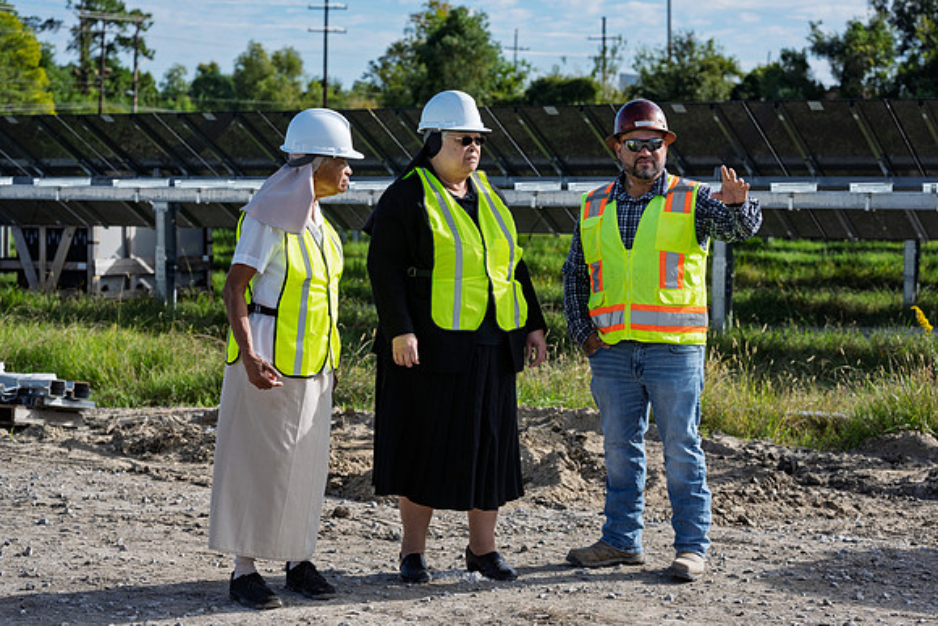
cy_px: 313
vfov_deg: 16.1
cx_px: 469
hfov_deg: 23.9
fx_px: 2215
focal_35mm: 85
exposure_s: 1/1000
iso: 200
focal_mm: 85
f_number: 5.6
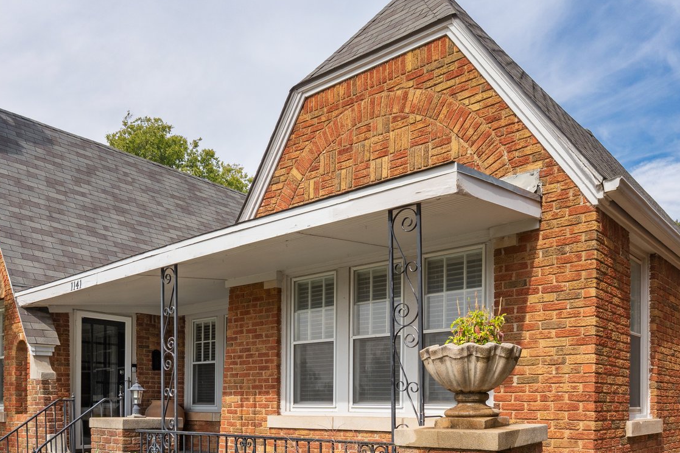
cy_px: 409
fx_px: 649
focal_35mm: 34
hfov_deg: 55.3
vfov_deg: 36.1
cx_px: 334
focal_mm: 12.5
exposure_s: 1/640
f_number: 8
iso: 200
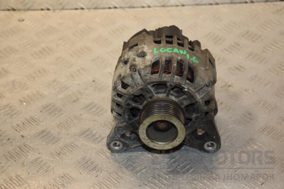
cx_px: 142
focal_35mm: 87
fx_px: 686
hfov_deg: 23.4
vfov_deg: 15.7
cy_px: 94
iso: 800
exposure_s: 1/200
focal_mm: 58
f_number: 5.6
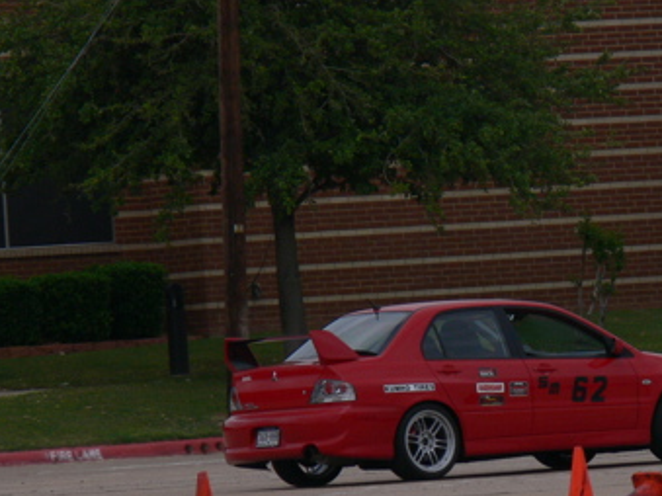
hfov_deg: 2.6
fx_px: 14606
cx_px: 584
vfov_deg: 1.9
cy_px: 293
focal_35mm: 764
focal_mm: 85.6
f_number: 5.6
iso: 100
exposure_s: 1/1000
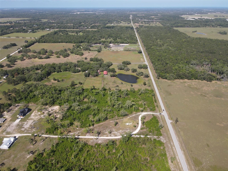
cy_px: 86
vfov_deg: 56.8
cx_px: 114
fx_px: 158
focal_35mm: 24
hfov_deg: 71.6
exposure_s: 1/640
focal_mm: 4.5
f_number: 2.8
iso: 100
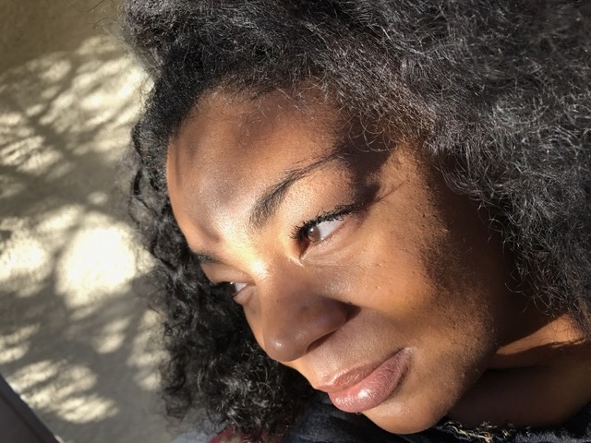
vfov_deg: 49.7
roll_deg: +36.0
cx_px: 296
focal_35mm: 28
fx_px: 478
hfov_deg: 63.4
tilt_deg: -7.3
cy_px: 222
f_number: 1.8
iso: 20
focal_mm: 3.99
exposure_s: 1/365
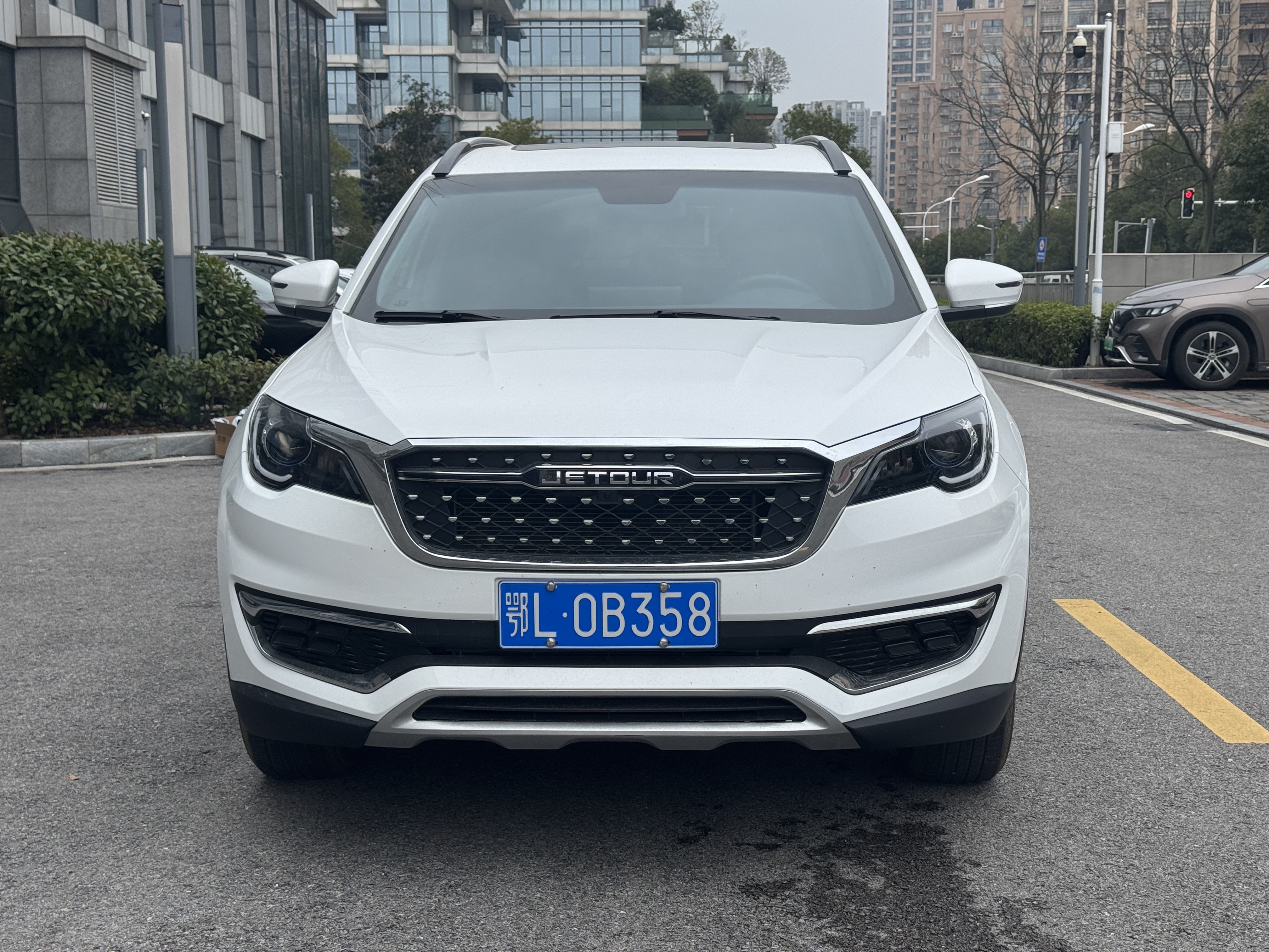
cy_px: 476
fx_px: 1760
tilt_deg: -6.9
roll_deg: +0.6
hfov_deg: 39.7
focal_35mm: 48
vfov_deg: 30.3
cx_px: 634
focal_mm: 6.76
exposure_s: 1/1560
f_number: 1.78
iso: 64
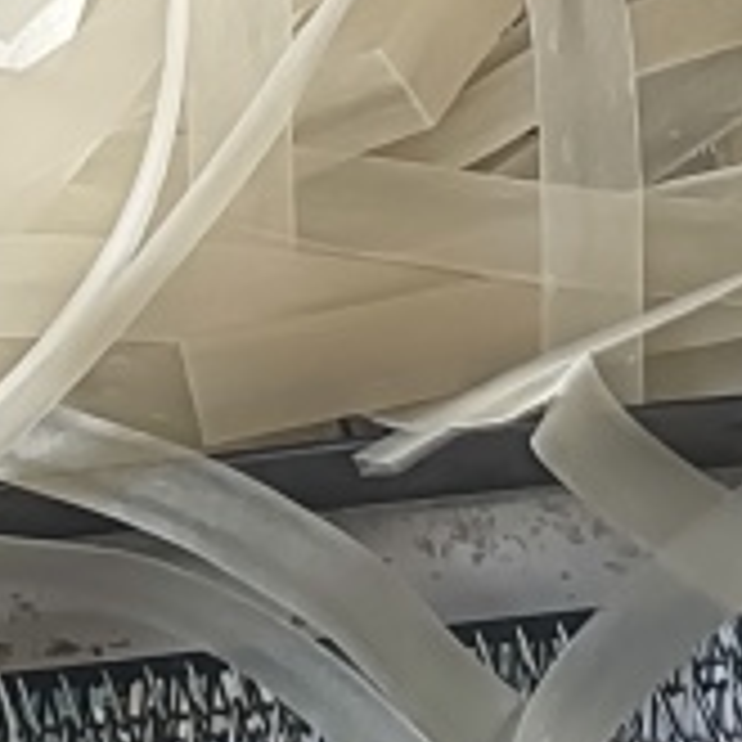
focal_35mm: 154
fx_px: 3735
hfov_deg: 11.3
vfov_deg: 11.2
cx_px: 310
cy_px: -29
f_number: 1.9
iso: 681
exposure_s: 1/33.3
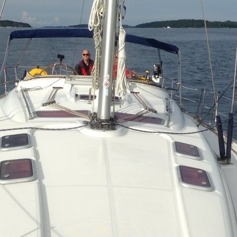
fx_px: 573
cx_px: 181
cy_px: 98
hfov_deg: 23.1
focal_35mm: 74
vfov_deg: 23.3
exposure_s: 1/2358
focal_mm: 4.13
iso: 50
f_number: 2.4
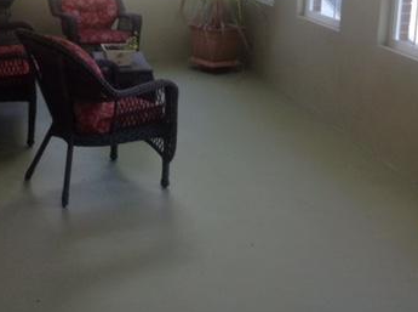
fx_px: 783
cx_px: 159
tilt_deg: -12.6
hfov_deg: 29.8
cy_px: 63
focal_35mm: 65
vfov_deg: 22.2
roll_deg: -2.7
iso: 100
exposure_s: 1/120
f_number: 2.4
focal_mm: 4.28
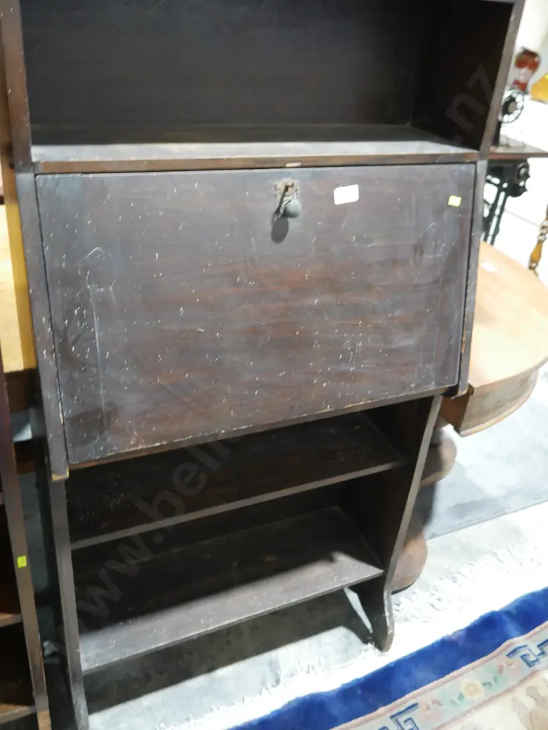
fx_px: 675
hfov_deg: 44.2
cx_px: 274
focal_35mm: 32
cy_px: 365
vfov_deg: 56.8
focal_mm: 16
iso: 2000
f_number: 3.6
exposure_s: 1/60
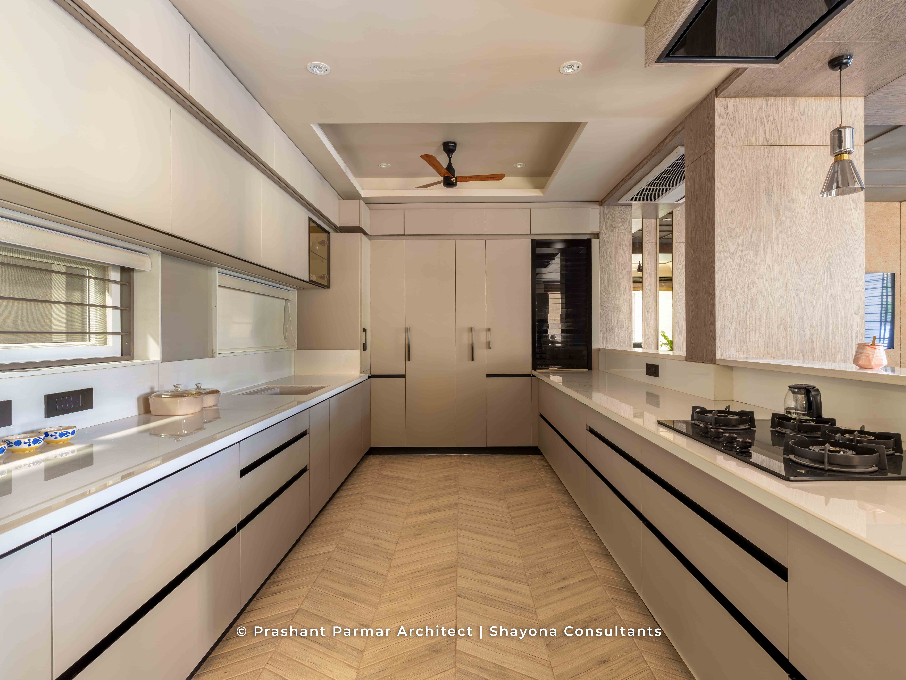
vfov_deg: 71.6
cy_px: 327
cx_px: 448
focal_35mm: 18
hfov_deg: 87.8
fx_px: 471
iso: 200
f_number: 9
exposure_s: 1
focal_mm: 16
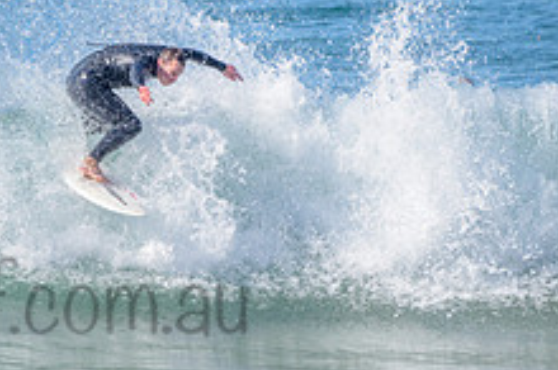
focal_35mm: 1321
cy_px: 275
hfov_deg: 1.6
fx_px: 20445
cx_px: -20
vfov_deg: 1.0
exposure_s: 1/2000
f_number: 5.6
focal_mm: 500
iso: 200
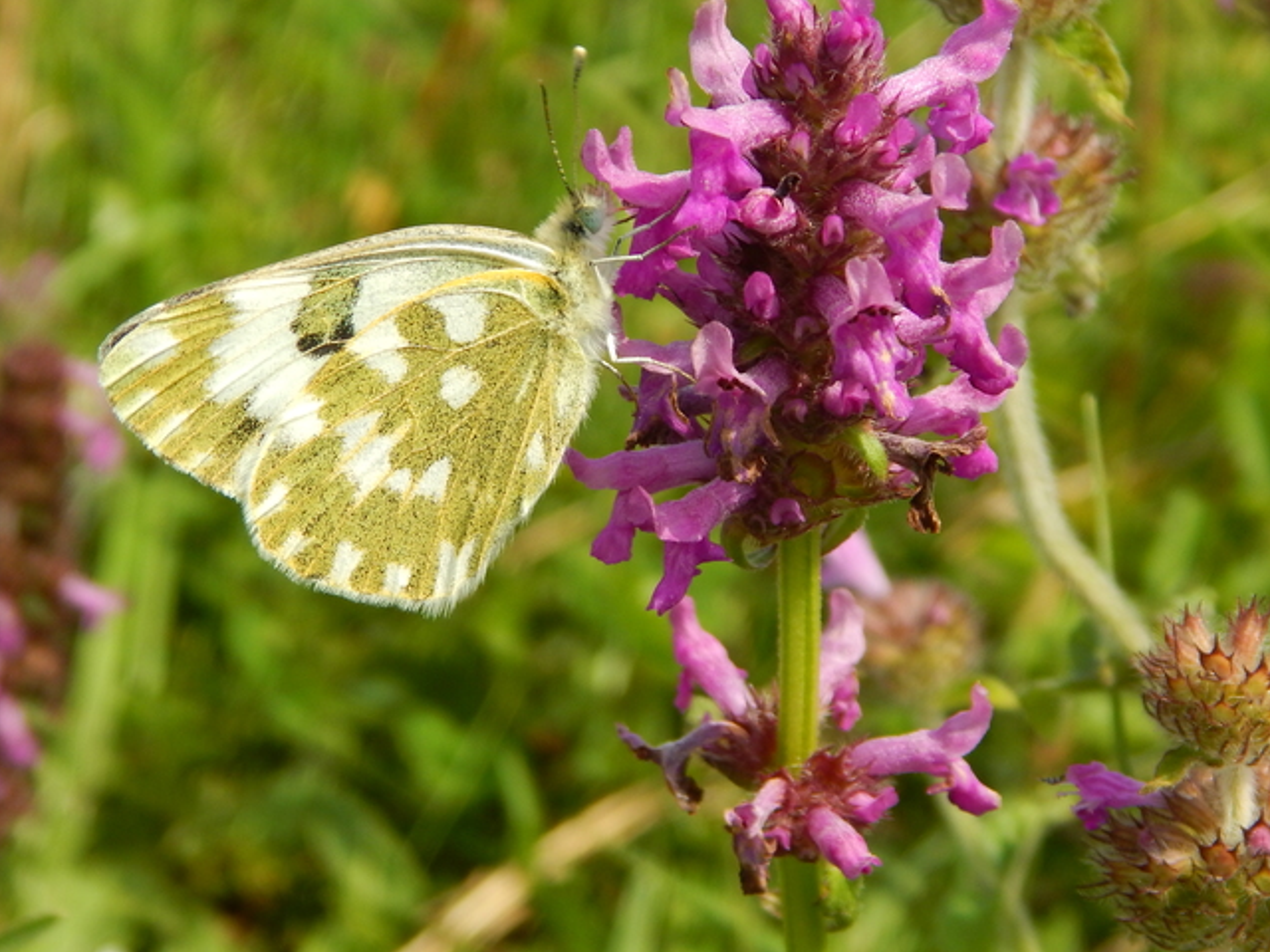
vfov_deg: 16.0
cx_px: 428
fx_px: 3375
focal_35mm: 92
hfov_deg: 21.2
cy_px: 577
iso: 125
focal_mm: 12.3
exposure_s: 1/1000
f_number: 4.1
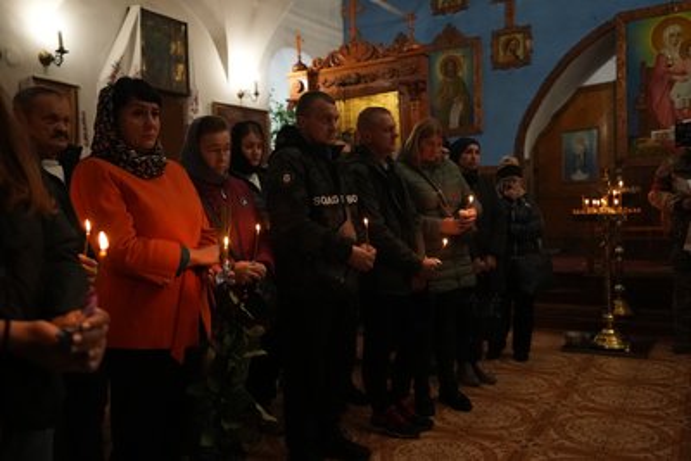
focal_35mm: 35
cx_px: 346
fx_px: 672
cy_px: 230
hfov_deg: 54.4
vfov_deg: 37.9
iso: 12800
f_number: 2.8
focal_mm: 35
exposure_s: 1/640
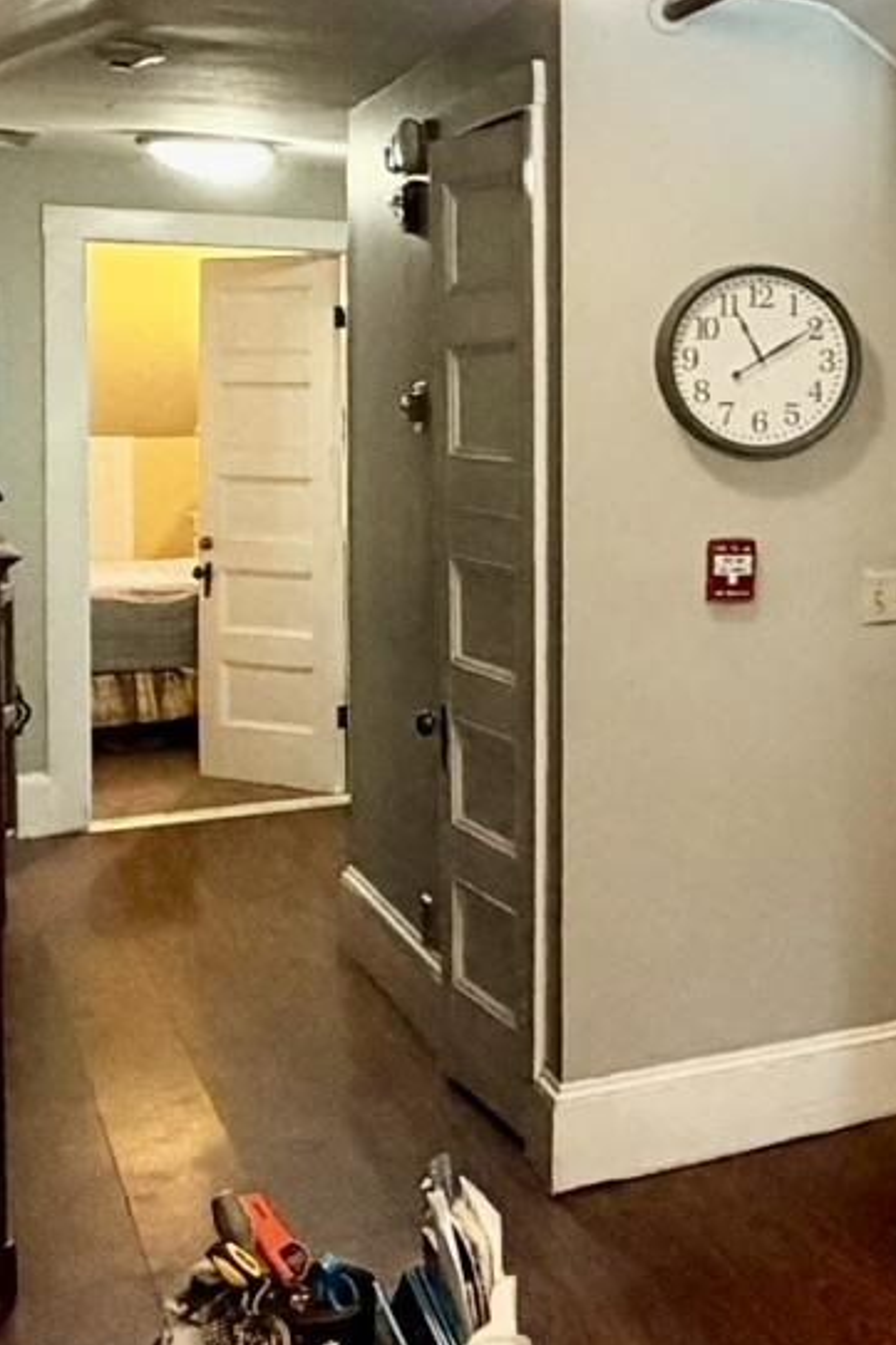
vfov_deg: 35.8
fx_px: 2054
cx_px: 1623
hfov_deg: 18.8
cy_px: 422
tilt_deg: -0.9
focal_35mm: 55
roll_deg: -0.2
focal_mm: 2.22
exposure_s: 1/60
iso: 320
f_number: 2.2
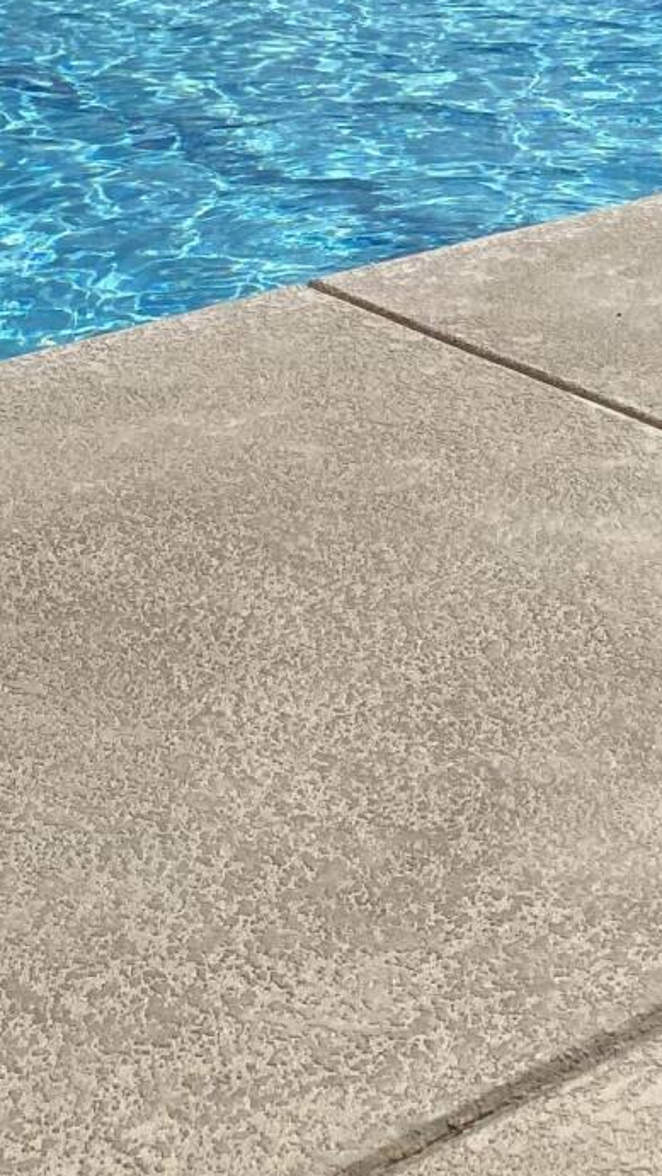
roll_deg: -0.5
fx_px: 2557
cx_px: 676
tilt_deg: -7.1
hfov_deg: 14.5
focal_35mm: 82
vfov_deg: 24.4
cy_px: -82
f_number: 1.8
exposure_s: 1/6410
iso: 32
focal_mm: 4.25
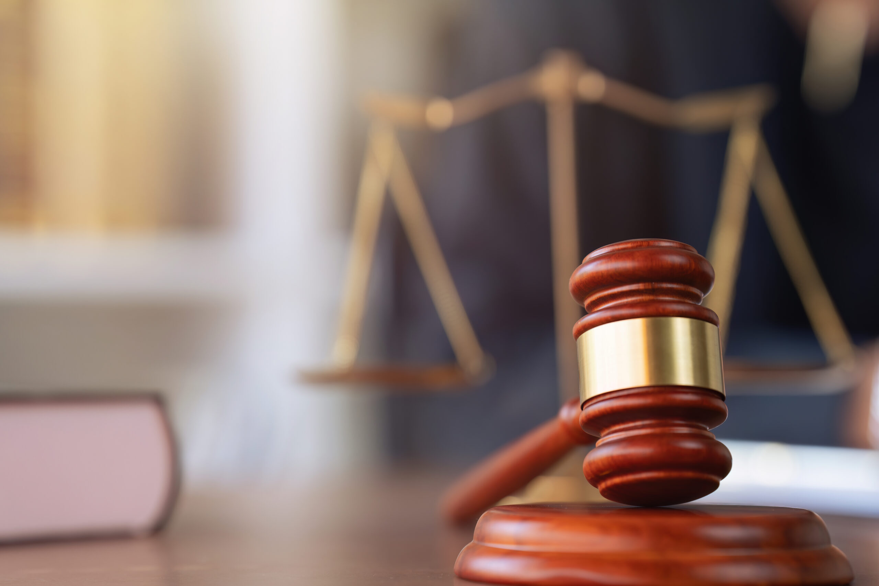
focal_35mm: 85
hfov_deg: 23.9
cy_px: 293
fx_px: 2075
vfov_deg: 16.1
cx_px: 440
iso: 200
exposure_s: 1/250
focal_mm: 85
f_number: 2.8
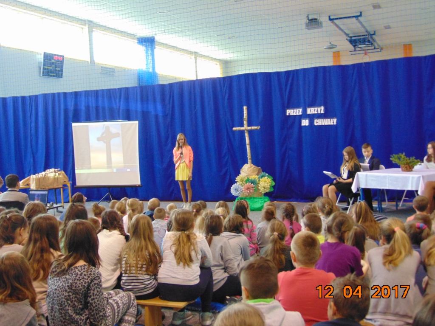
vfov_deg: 34.3
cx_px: 218
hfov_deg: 44.8
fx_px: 528
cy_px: 163
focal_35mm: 42
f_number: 3.3
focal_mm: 7.6
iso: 400
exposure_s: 1/20
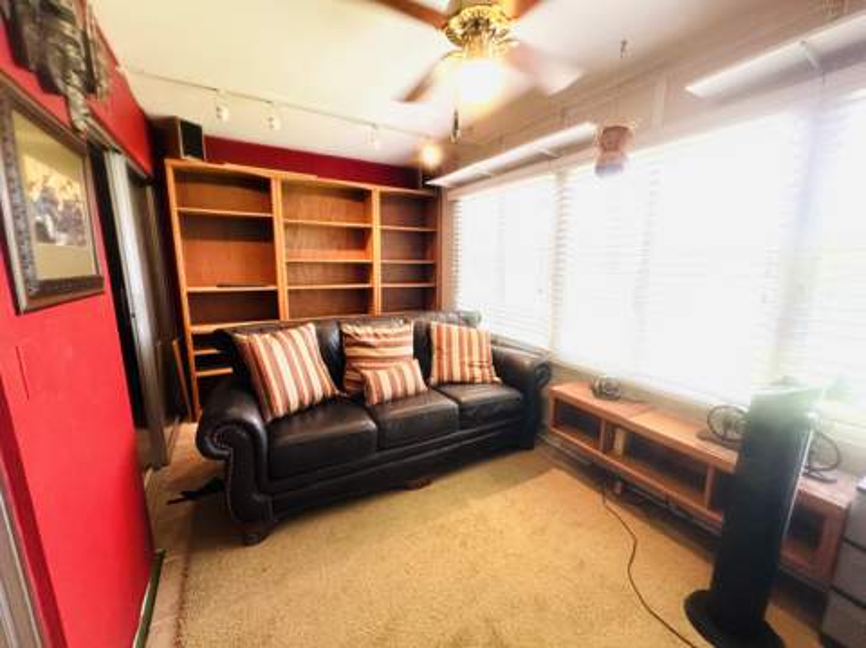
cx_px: 433
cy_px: 324
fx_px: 350
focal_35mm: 14
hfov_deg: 102.1
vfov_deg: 85.6
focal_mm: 2.22
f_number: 2.2
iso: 200
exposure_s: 1/60
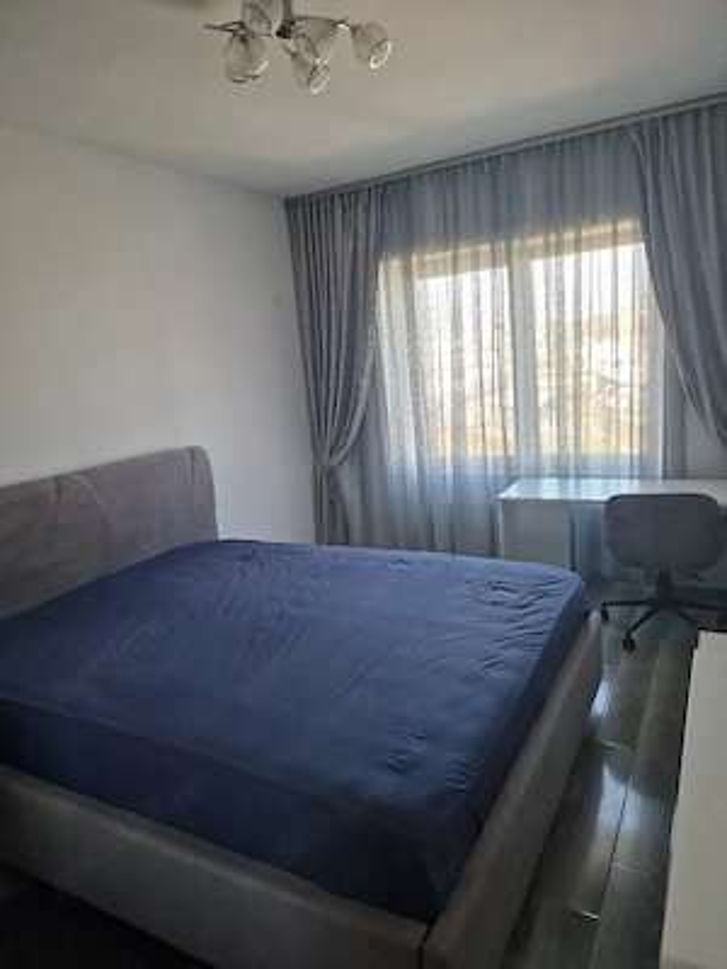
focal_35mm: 23
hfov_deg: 58.9
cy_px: 484
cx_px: 364
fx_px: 644
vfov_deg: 73.9
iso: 125
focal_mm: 6.4
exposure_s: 1/100
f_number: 1.8
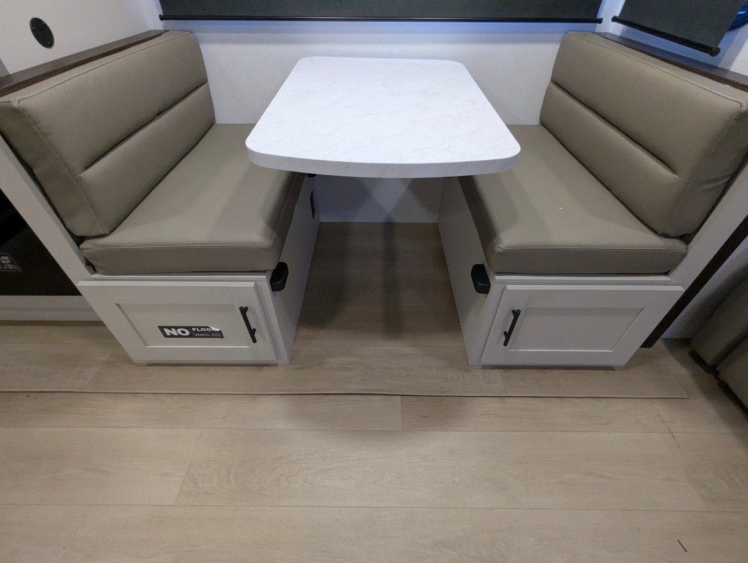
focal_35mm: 16
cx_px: 374
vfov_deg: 78.2
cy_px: 282
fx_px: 346
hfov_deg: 94.4
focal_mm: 2.35
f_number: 2.2
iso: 458
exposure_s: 1/131
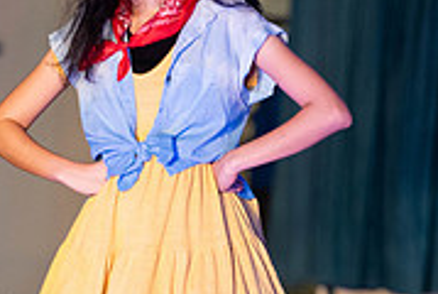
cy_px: 209
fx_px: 7093
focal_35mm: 582
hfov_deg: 3.5
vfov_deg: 2.4
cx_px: 137
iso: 1600
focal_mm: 180
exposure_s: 1/200
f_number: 2.8
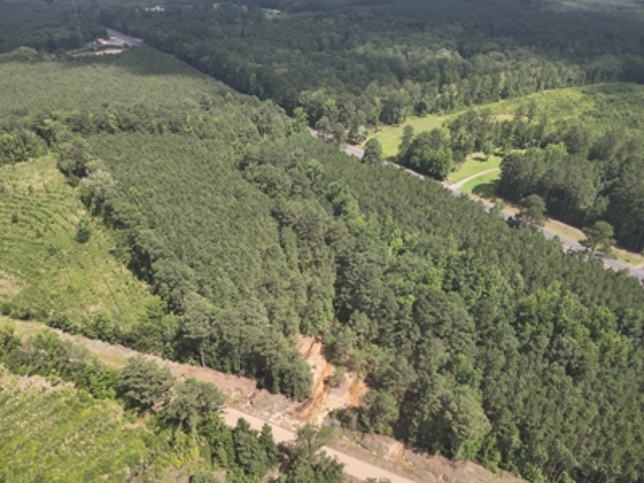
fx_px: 446
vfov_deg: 56.8
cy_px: 242
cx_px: 322
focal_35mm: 24
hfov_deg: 71.6
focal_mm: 4.4
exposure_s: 1/640
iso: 100
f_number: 2.8
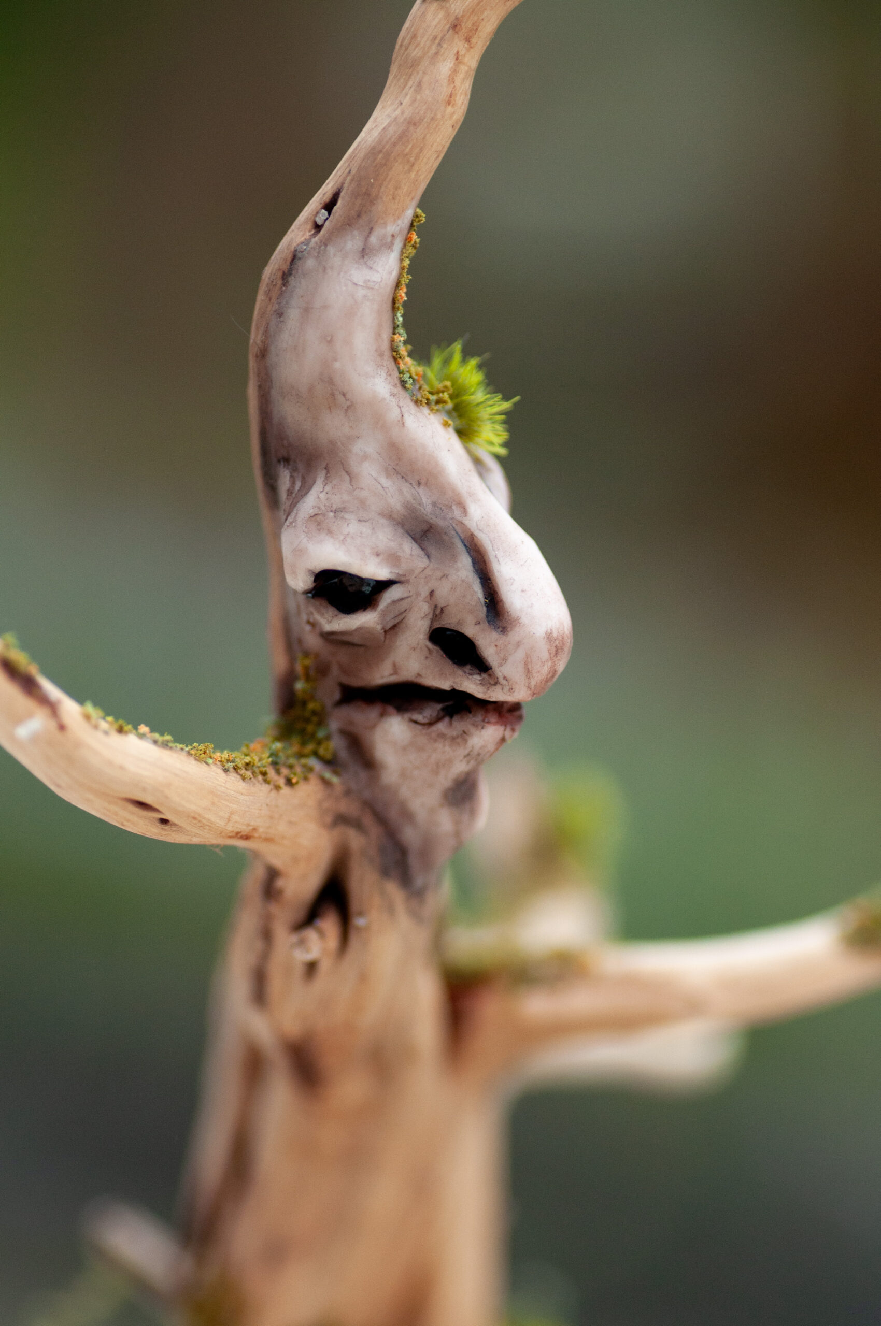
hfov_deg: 10.1
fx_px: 4969
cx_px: 440
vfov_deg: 15.2
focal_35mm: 135
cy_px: 663
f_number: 4.5
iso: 500
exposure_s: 1/400
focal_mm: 90
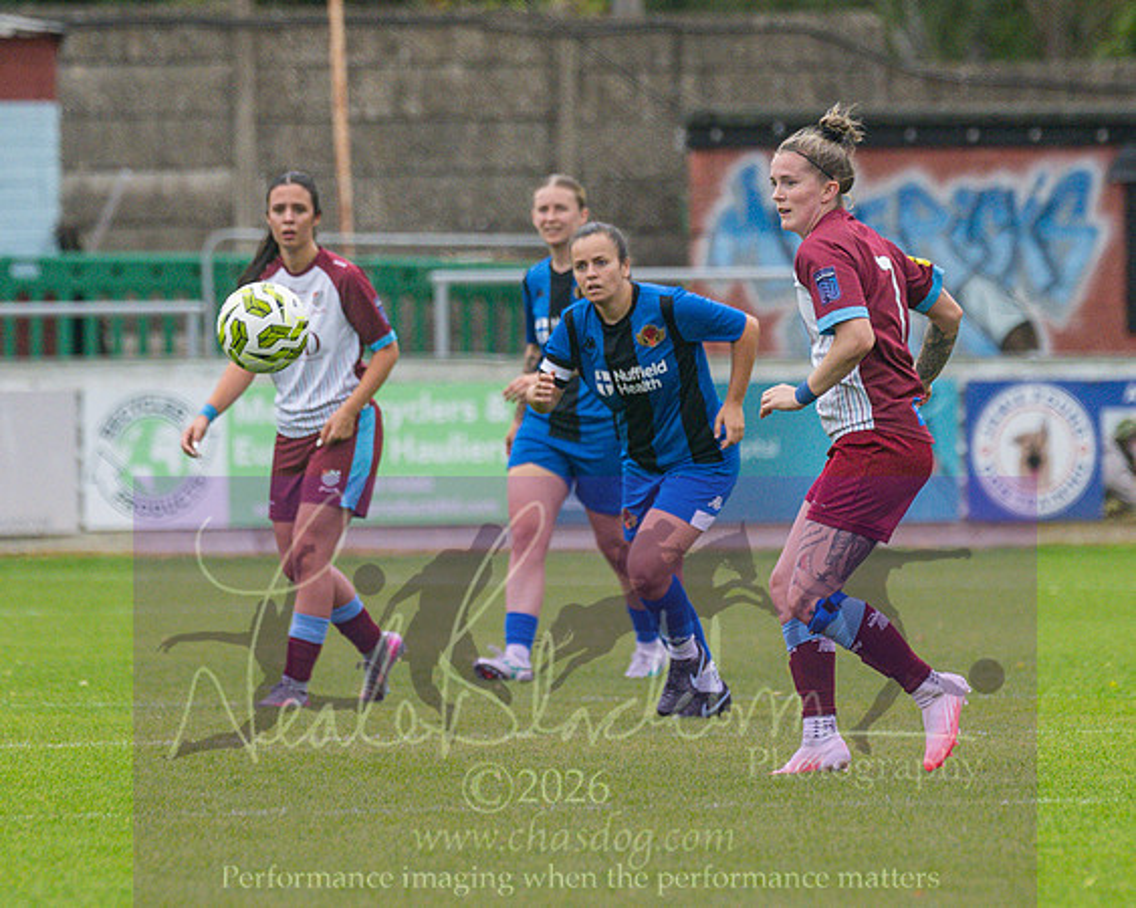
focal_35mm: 693
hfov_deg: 2.8
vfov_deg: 2.2
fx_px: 23277
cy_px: 410
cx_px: 544
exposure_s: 1/1250
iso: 800
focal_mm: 250
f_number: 4
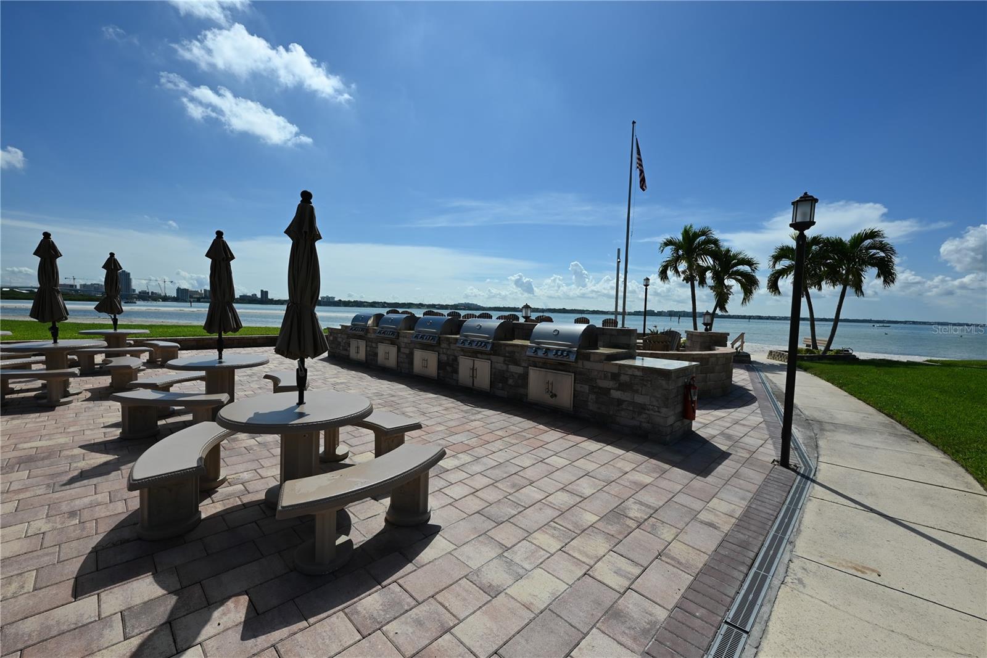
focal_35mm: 14
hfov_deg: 104.2
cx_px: 494
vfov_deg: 81.2
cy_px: 329
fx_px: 384
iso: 100
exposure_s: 1/640
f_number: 9
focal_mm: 14
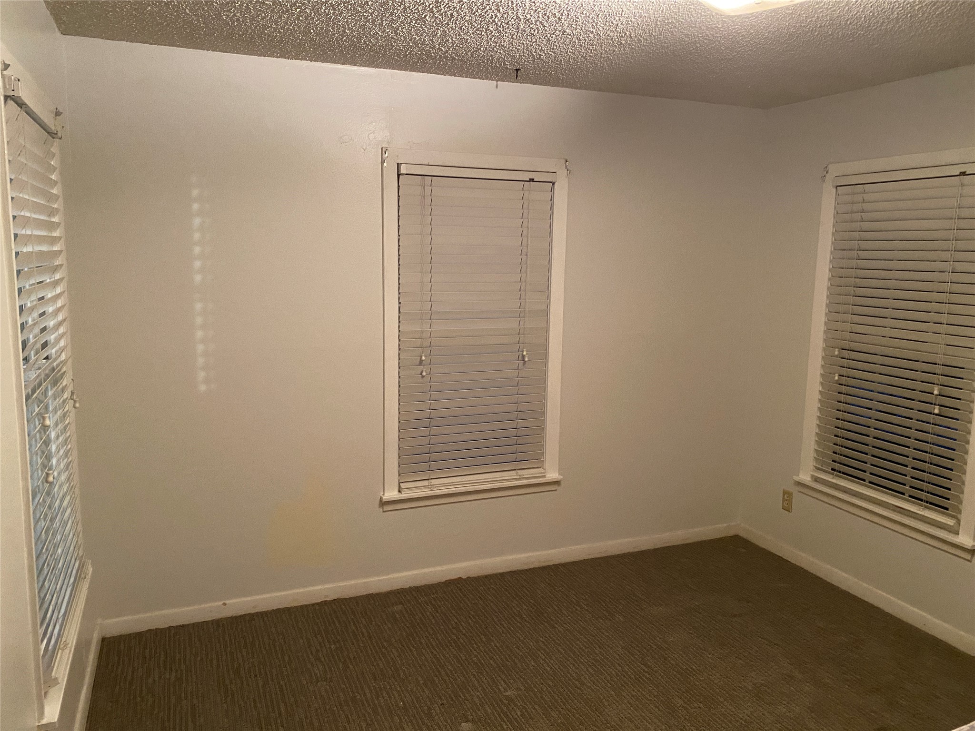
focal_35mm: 26
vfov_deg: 53.1
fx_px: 732
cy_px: 366
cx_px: 488
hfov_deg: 67.3
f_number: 1.8
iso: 500
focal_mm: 4.25
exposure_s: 1/30
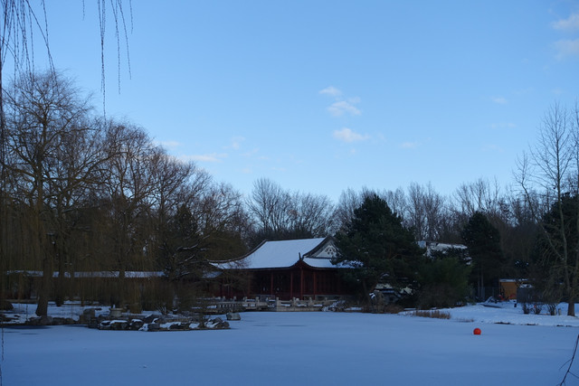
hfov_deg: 37.5
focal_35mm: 53
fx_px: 853
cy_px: 193
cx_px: 290
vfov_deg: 25.5
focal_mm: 19.48
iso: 125
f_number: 4
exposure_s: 1/100
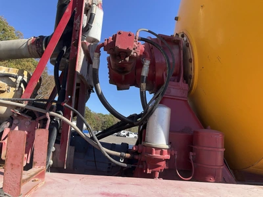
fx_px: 220
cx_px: 132
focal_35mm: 29
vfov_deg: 48.2
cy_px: 98
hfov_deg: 61.7
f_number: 1.8
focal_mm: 3
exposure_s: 1/842
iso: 25
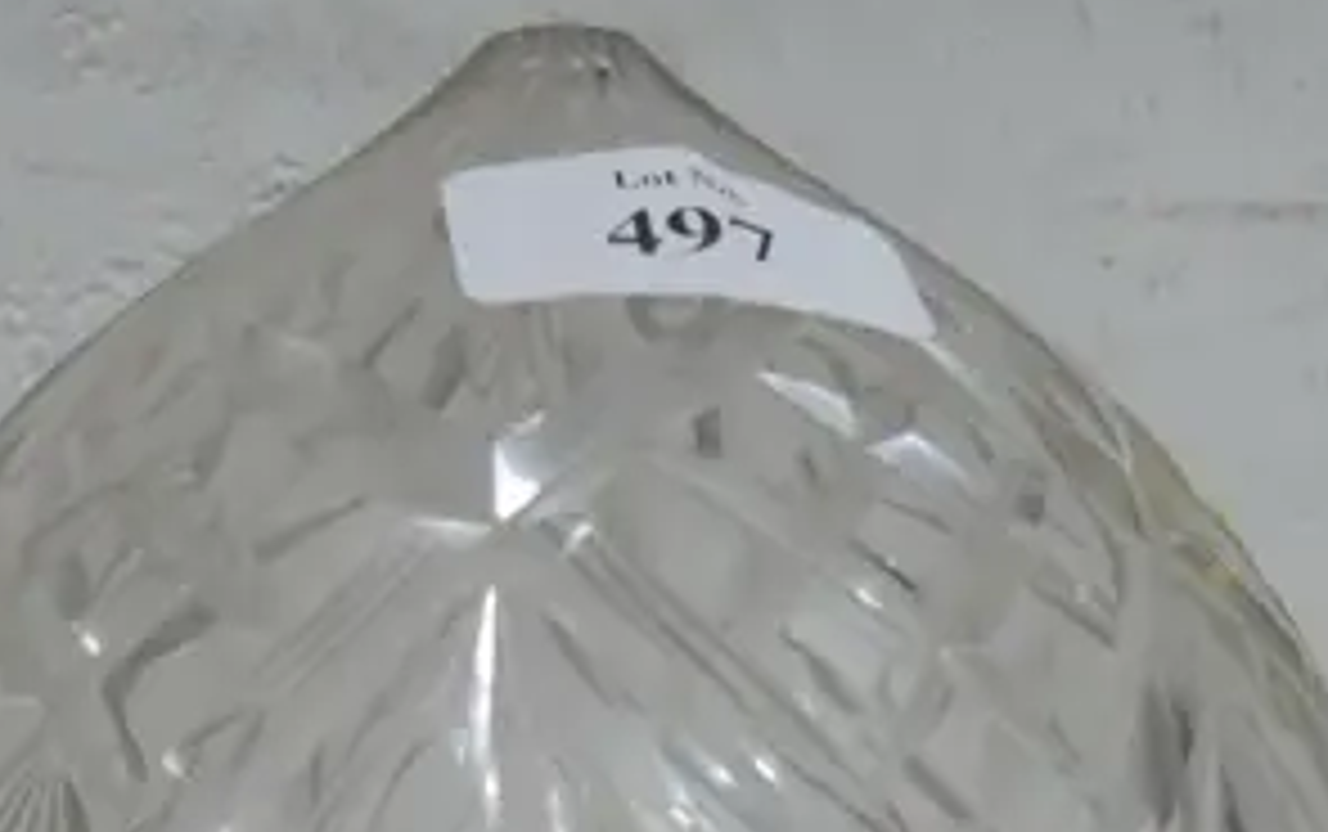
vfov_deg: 9.2
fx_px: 4528
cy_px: 2132
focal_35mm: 125
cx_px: 632
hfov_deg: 16.7
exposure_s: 1/60
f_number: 4
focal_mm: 17
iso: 200
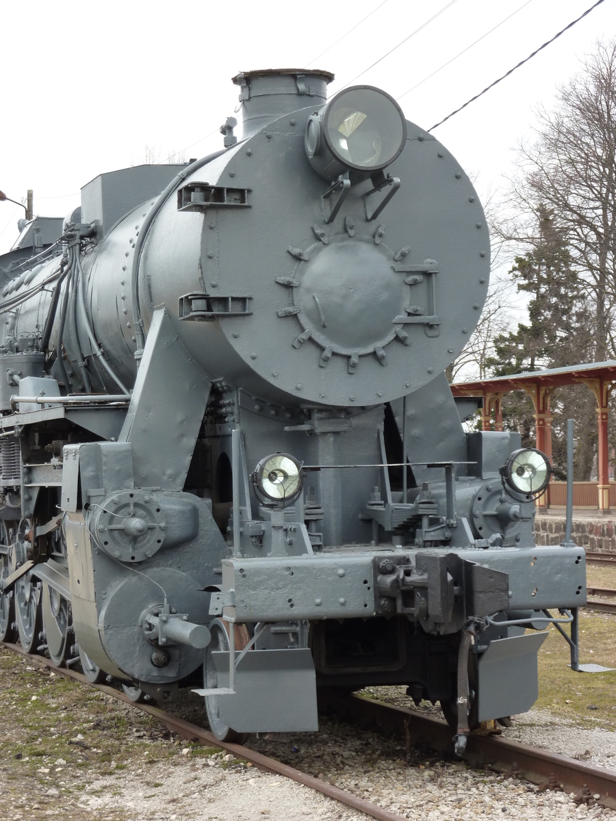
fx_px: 2135
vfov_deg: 21.8
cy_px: 410
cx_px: 308
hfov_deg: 16.4
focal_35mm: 90
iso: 125
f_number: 4.3
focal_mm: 14.7
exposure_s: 1/160
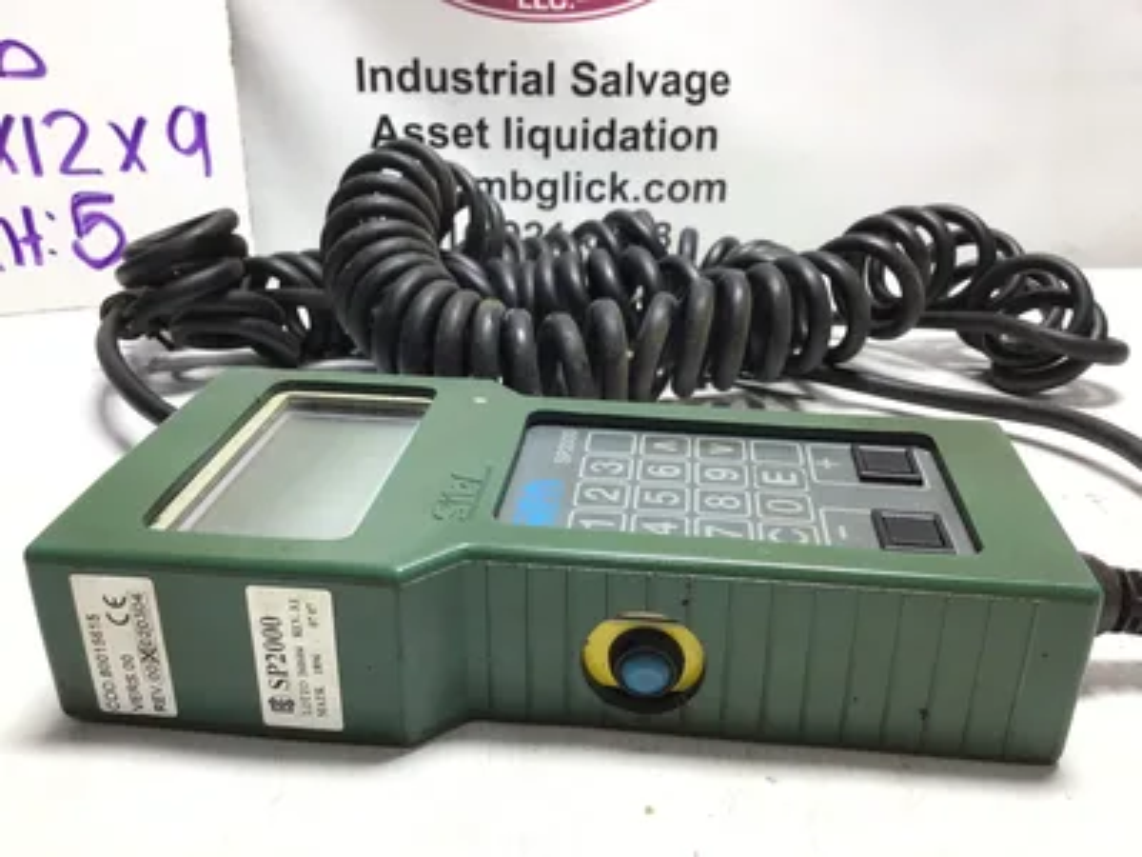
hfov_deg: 58.4
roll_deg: +0.3
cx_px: 571
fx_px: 1023
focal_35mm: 31
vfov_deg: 45.4
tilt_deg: -20.4
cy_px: 428
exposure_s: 1/120
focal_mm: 3.3
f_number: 2.4
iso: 50
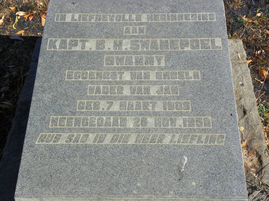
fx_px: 435
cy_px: 100
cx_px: 134
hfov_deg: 34.3
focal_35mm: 56
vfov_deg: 26.1
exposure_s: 1/200
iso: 64
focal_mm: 9.9
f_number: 5
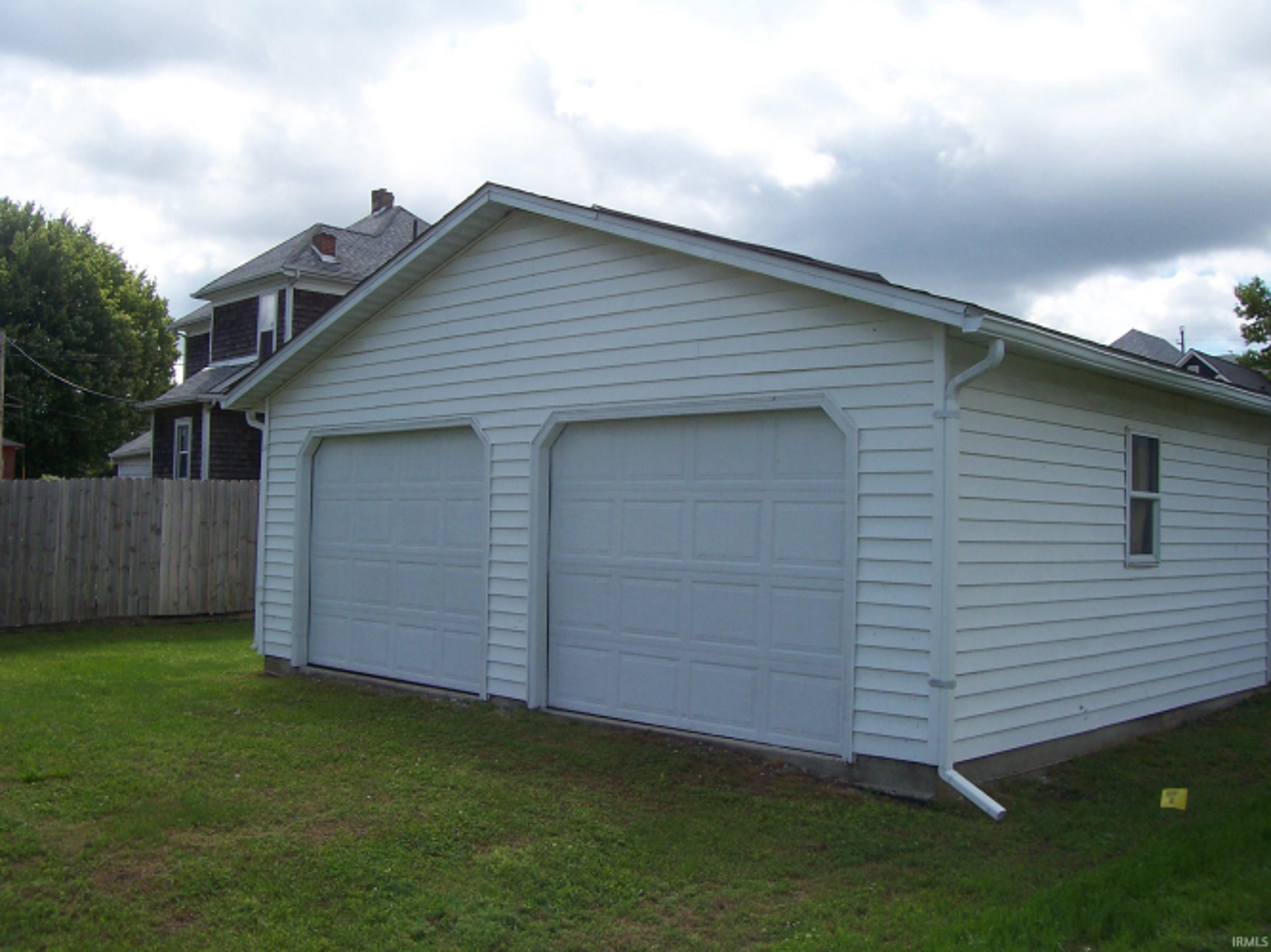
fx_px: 1248
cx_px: 636
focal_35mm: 34
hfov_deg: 54.0
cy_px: 476
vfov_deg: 41.8
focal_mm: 5.6
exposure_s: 1/500
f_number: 5.6
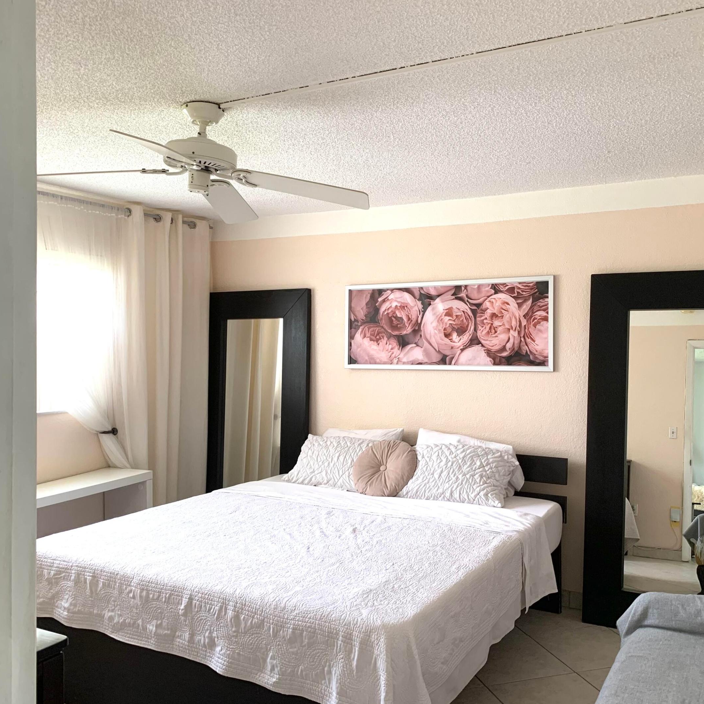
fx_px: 713
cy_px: 355
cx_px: 377
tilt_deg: -0.9
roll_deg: -0.7
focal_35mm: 31
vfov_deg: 52.5
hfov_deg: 52.5
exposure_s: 1/106
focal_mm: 4.25
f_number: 1.8
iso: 100
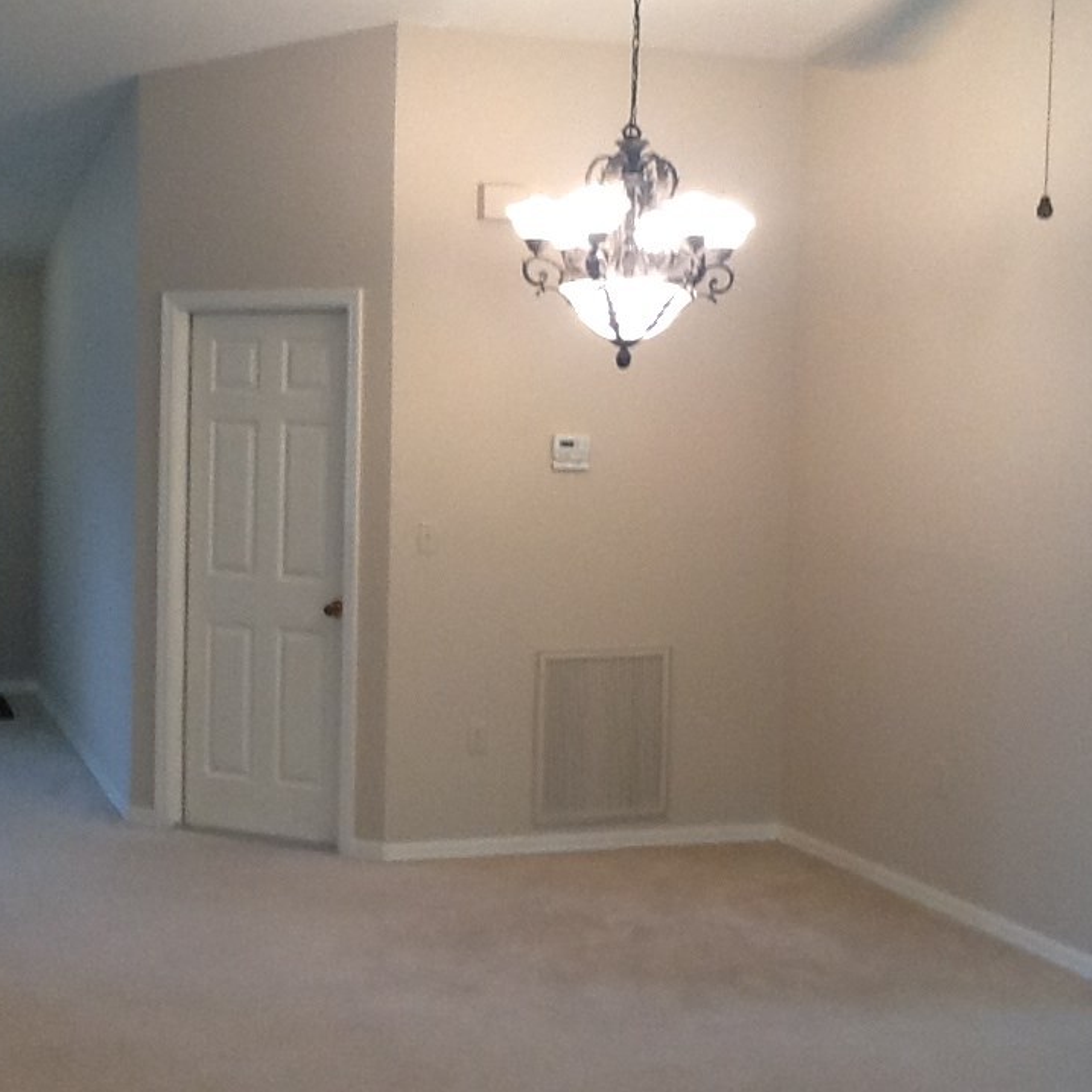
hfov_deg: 32.8
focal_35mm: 52
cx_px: 496
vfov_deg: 32.8
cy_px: 546
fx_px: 1856
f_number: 2.4
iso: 80
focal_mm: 2.03
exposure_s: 1/30
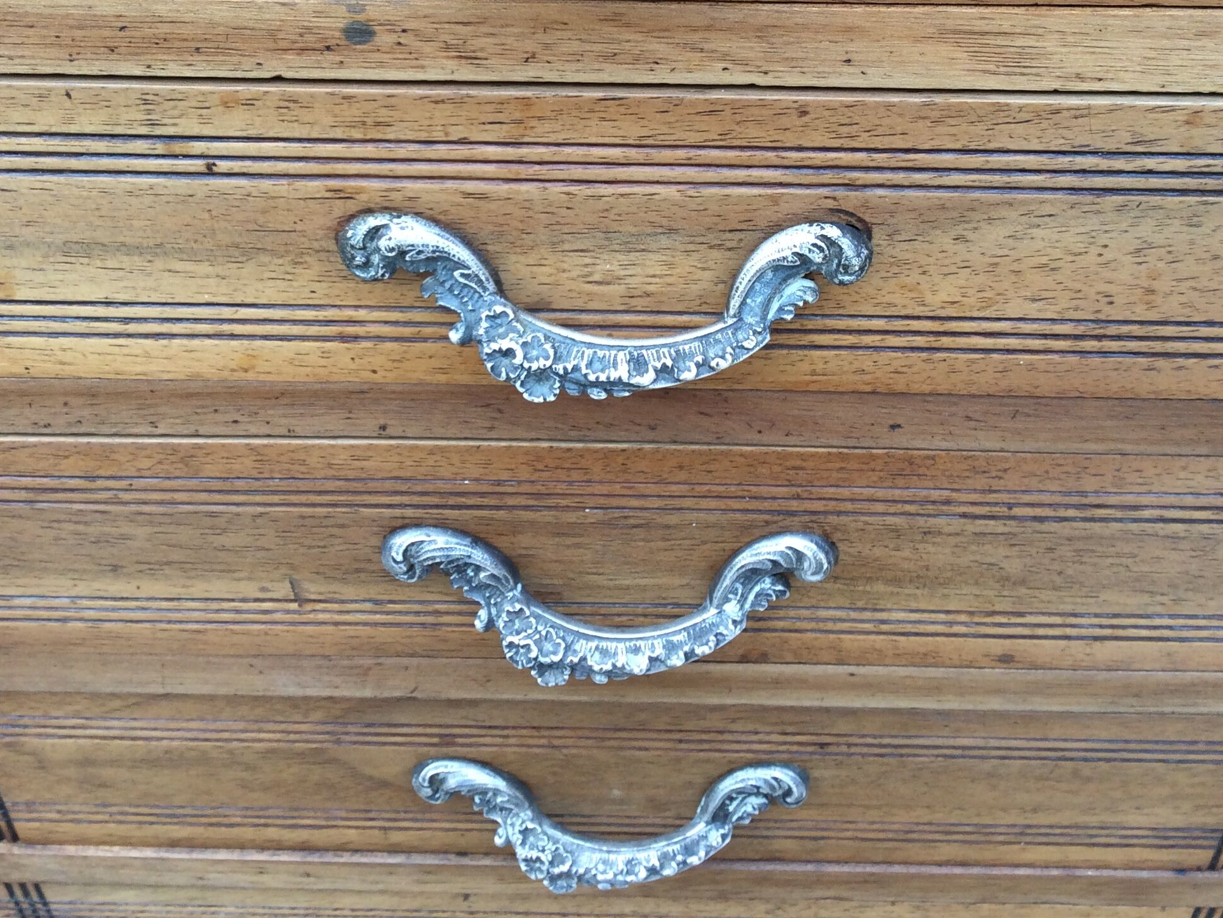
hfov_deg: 43.8
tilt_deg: -35.1
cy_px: 150
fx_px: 1519
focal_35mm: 43
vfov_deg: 32.4
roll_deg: +0.1
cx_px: 613
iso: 40
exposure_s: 1/100
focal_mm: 3.3
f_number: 2.4
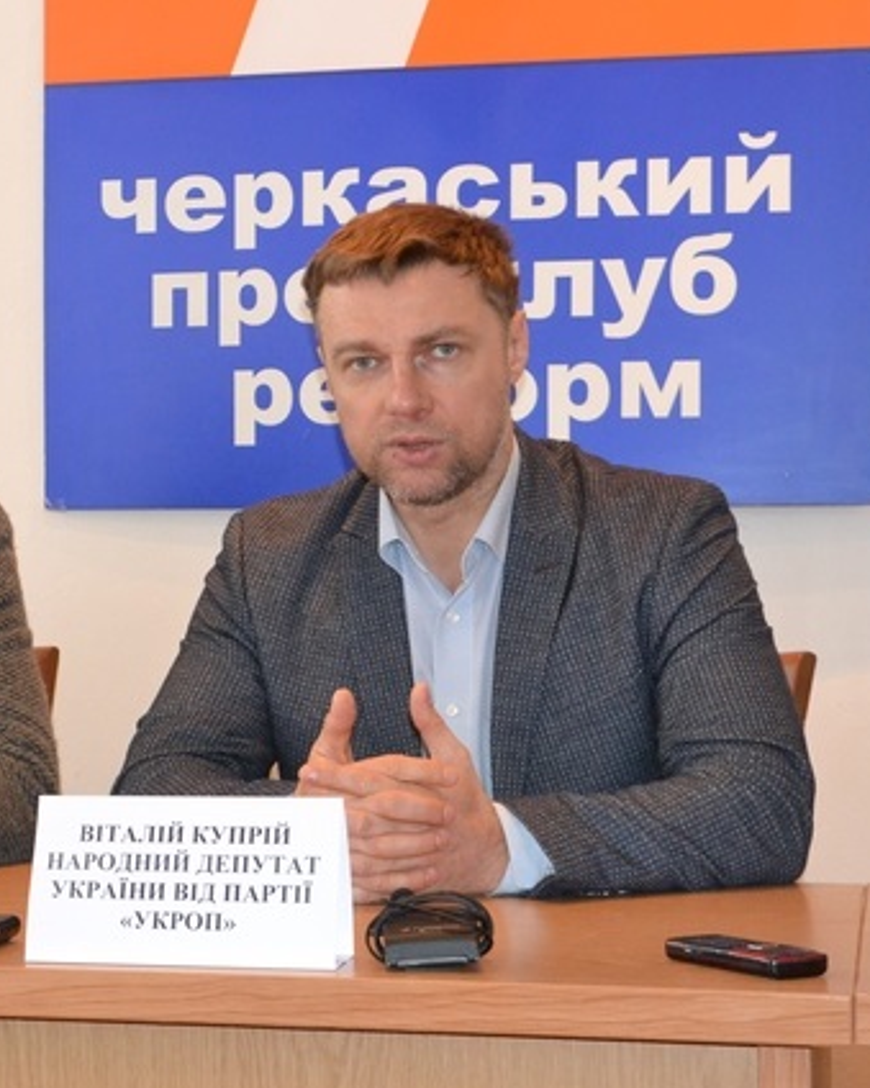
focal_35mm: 85
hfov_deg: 17.8
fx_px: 2737
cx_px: 128
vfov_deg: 22.5
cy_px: 545
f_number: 5.3
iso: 3200
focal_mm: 40
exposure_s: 1/60
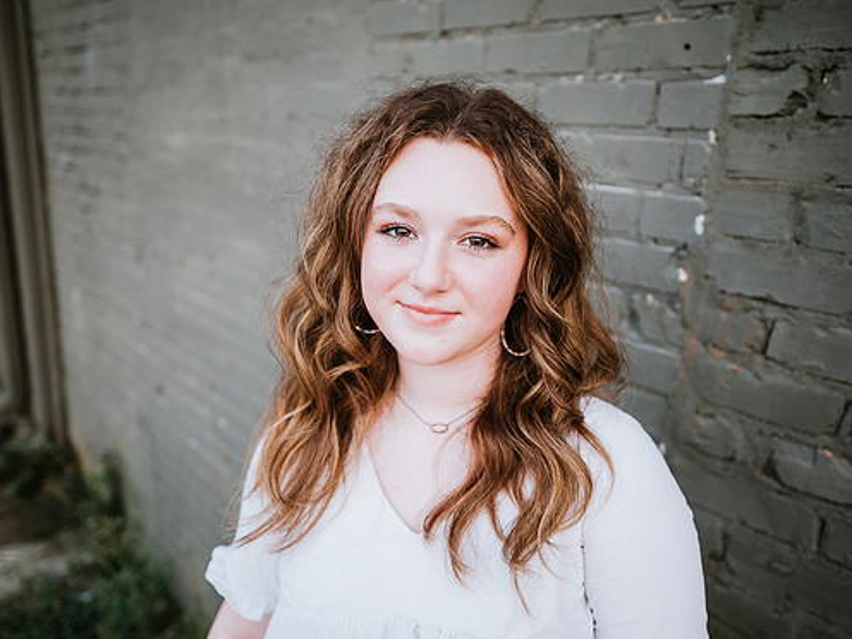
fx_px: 665
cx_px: 452
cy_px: 331
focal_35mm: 27
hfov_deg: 65.3
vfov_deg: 51.3
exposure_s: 1/400
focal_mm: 24
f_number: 2
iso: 125
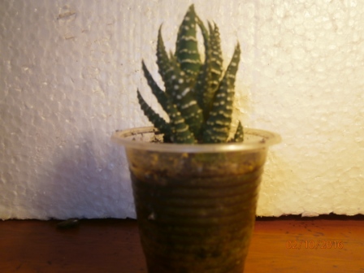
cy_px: 136
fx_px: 273
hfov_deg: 67.3
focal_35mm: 26
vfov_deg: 53.1
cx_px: 182
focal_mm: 4.7
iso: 80
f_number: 2.8
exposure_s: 1/30
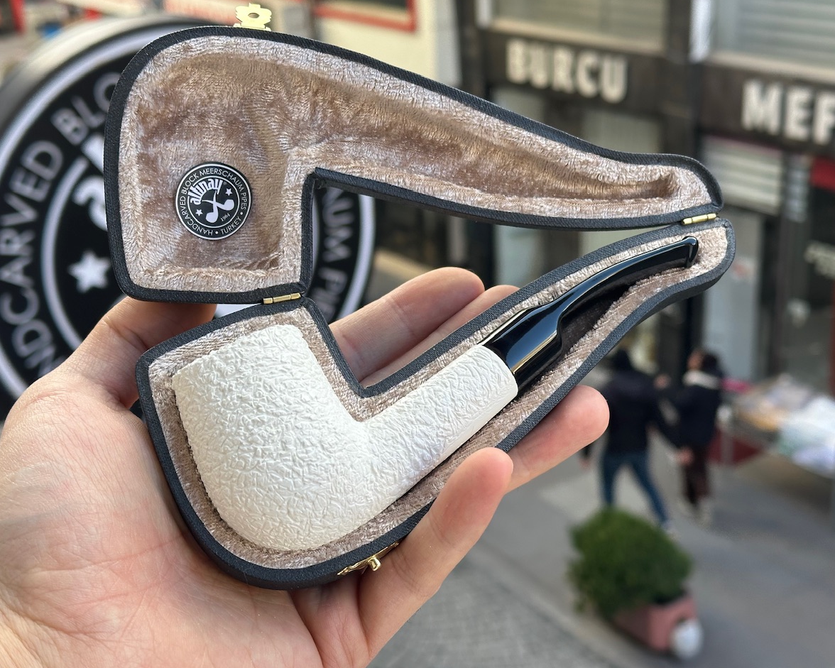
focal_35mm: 51
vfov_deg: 29.7
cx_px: 443
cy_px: 333
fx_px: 1260
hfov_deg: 36.6
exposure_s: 1/319
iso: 64
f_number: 1.78
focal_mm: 6.86
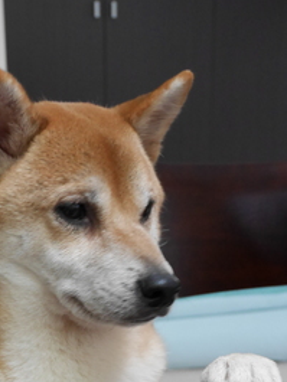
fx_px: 851
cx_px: 76
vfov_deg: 24.2
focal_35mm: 77
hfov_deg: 19.0
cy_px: 382
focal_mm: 17
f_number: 4
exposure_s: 1/60
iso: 1600
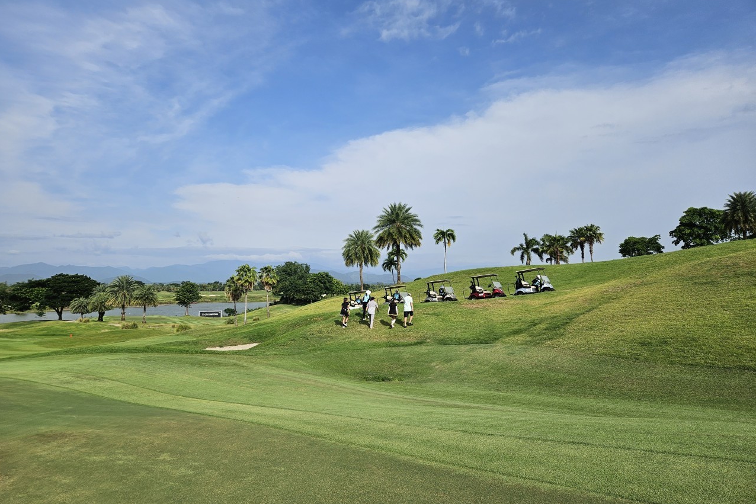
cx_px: 378
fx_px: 504
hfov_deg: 73.7
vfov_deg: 53.1
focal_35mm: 24
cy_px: 235
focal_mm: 5.4
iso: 25
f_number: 1.8
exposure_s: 1/3871
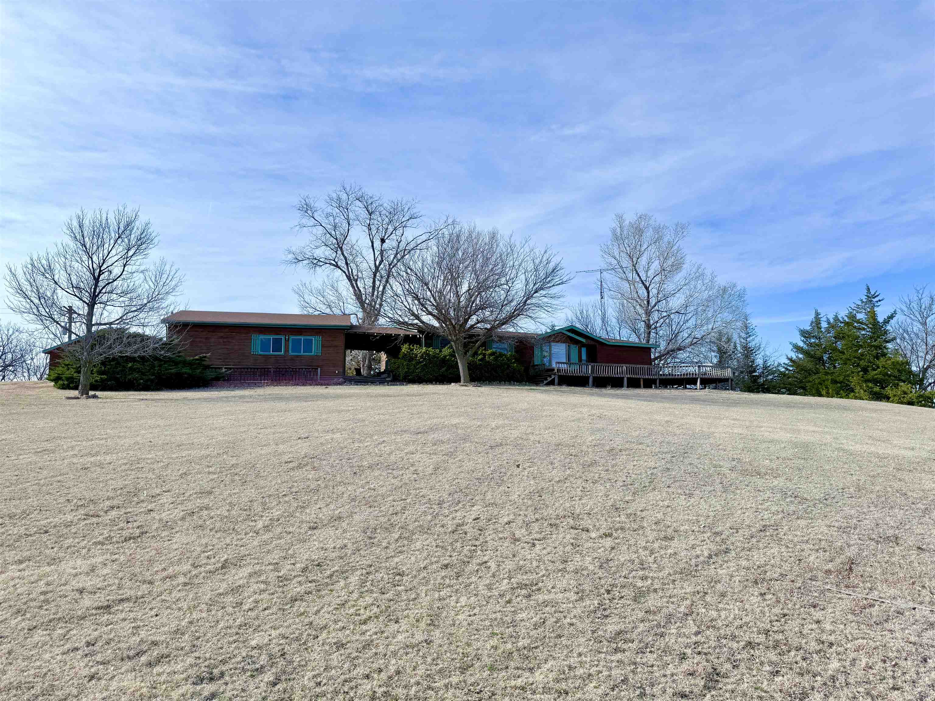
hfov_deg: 71.6
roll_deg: +0.5
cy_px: 350
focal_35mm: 24
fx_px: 648
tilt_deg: +7.9
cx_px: 468
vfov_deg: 56.8
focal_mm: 6.76
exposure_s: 1/5714
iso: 80
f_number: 1.78
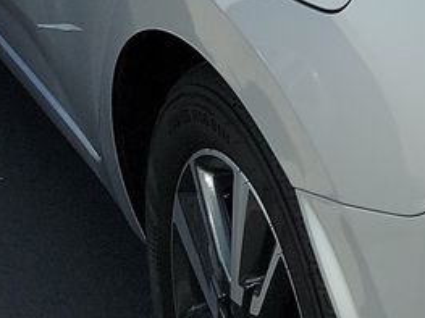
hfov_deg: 12.5
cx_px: 734
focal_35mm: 146
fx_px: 1792
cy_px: -147
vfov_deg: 9.9
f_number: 1.8
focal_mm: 6.7
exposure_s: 1/983
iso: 50
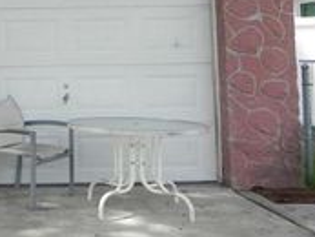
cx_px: -47
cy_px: 28
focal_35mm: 75
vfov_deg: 19.3
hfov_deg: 24.0
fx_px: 683
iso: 160
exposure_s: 1/255
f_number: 5.6
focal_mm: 4.6
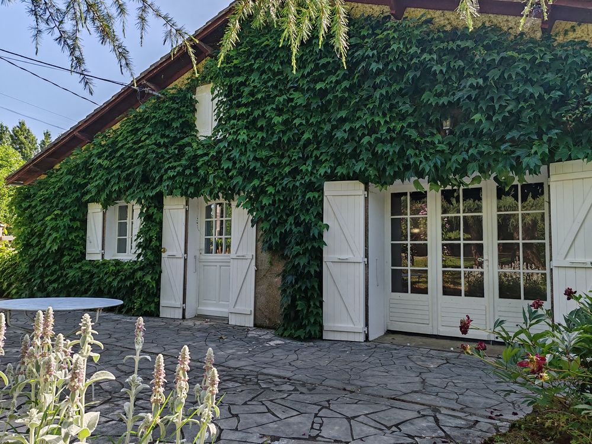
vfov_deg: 51.4
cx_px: 296
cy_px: 222
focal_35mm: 27
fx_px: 462
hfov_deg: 65.3
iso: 50
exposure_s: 1/430
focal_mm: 6.12
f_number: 1.9
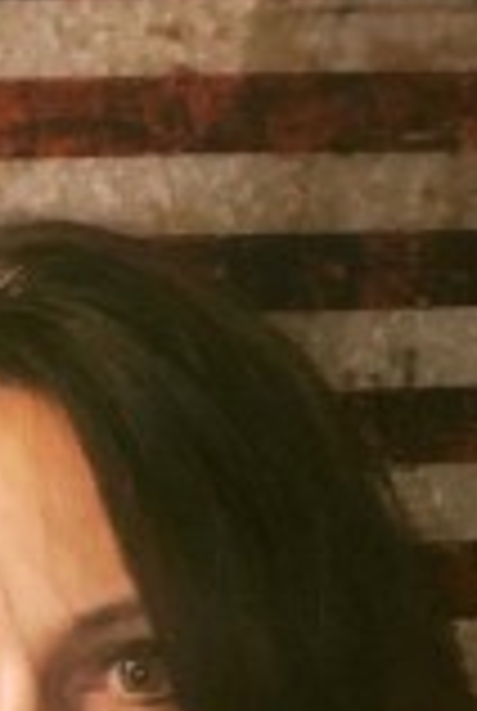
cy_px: 554
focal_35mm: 101
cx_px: 20
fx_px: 1998
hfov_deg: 13.5
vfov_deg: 20.0
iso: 320
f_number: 2.2
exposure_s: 1/20
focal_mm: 2.87
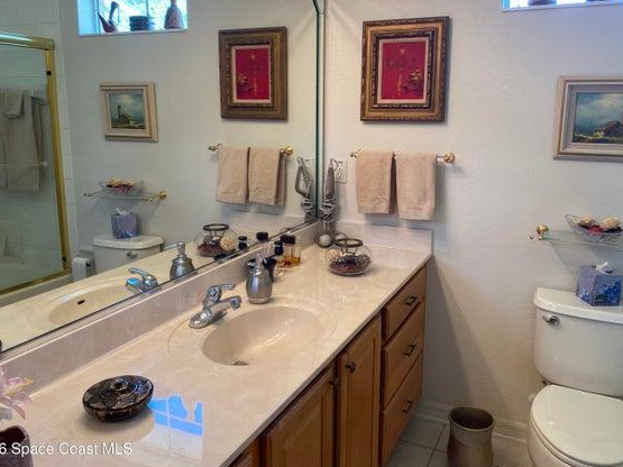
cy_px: 204
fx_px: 540
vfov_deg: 46.7
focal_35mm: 30
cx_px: 320
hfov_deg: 60.0
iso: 80
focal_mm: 4.25
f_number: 1.8
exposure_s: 1/60
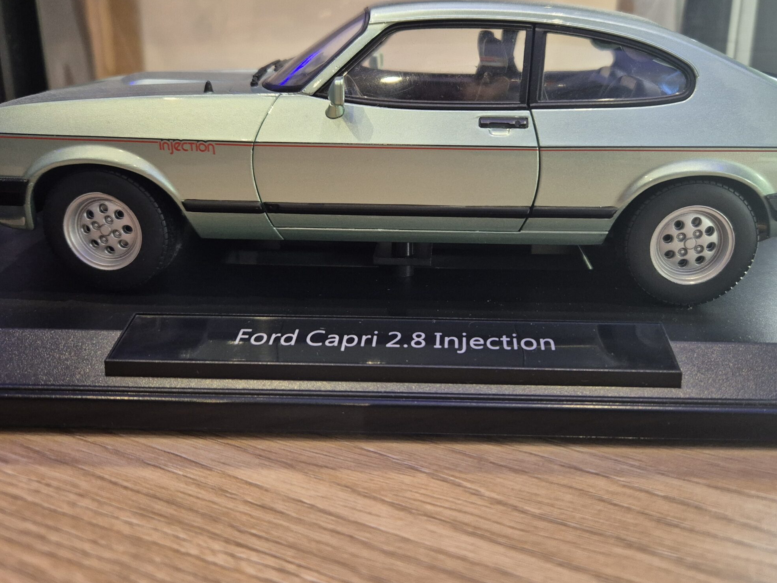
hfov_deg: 59.9
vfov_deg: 46.3
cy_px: 211
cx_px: 424
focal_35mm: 30
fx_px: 673
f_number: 1.8
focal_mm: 5.4
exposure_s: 1/100
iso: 640
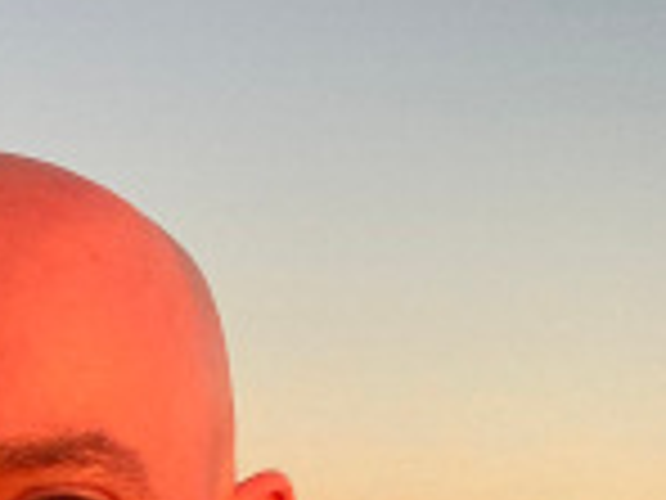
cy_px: 788
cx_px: -482
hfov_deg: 17.6
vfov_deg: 14.6
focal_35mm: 93
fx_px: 1789
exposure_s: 1/122
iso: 80
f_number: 2.2
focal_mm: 2.71
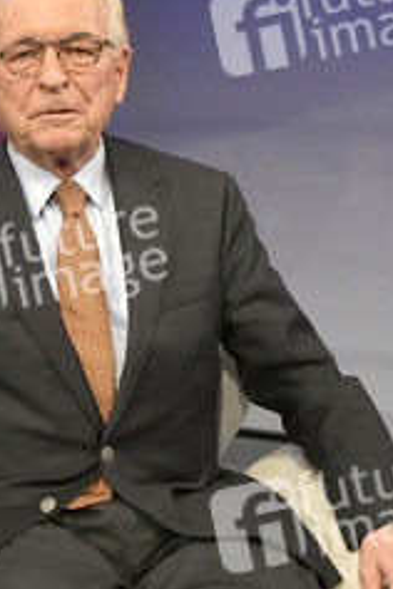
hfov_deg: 22.8
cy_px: 390
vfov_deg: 33.6
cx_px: 112
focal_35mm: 59
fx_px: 966
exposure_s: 1/200
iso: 2500
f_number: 6.3
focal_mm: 35
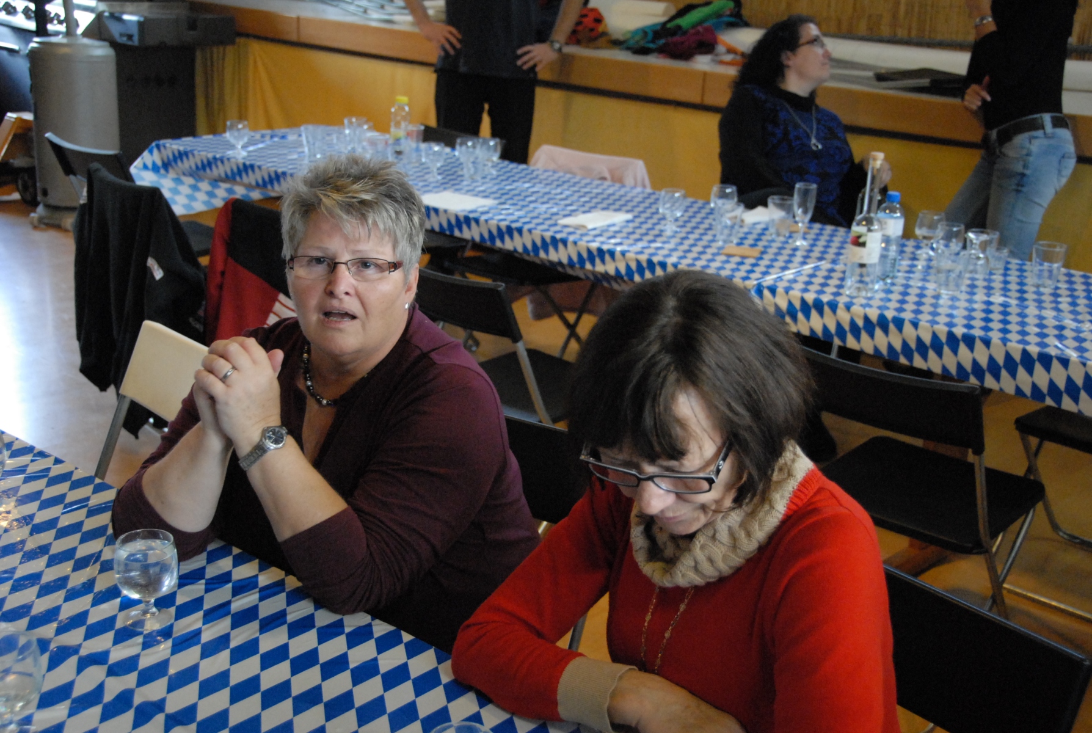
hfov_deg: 42.2
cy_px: 366
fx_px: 1413
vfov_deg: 29.1
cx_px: 546
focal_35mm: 46
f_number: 4
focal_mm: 31
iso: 1600
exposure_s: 1/50
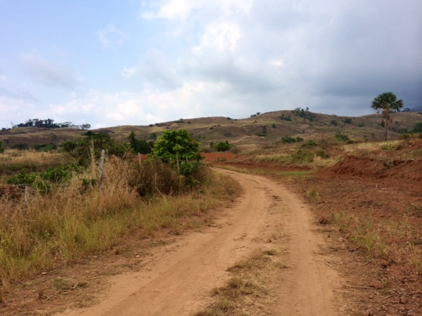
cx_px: 211
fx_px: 366
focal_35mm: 30
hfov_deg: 60.0
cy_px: 158
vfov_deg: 46.8
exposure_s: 1/1786
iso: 40
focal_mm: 4.12
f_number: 2.2
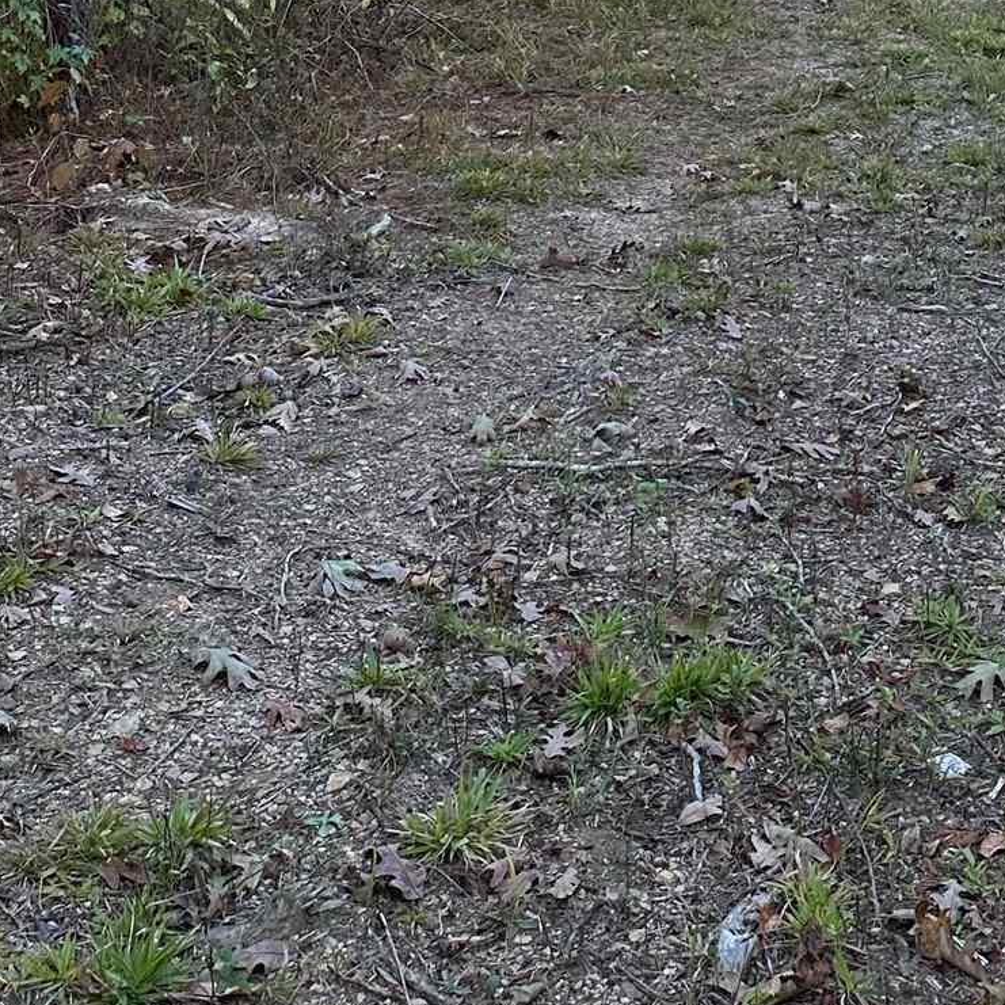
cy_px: -331
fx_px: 2168
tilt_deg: -3.6
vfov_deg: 23.0
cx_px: 861
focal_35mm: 66
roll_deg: +1.2
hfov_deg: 25.5
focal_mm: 6.86
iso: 80
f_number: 1.78
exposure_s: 1/491
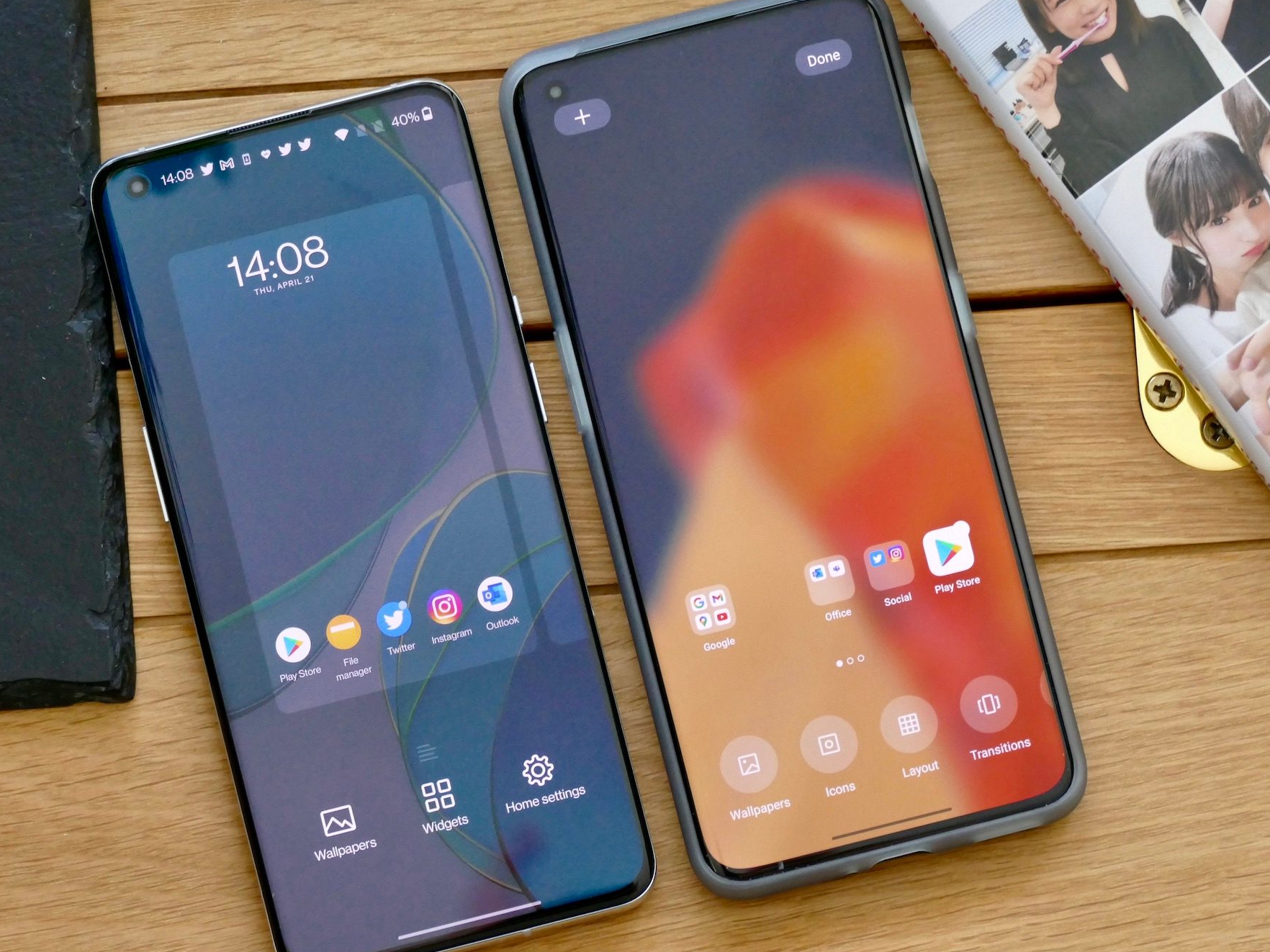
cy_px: 477
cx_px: 564
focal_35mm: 157
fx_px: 5760
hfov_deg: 12.6
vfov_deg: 9.5
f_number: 4.5
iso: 1600
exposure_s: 1/80
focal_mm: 52.4
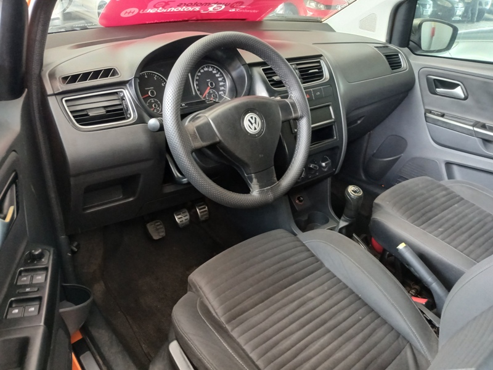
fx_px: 370
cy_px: 185
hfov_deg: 67.3
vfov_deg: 53.1
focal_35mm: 26
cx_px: 246
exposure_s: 1/24
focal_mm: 3.98
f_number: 1.8
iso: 320
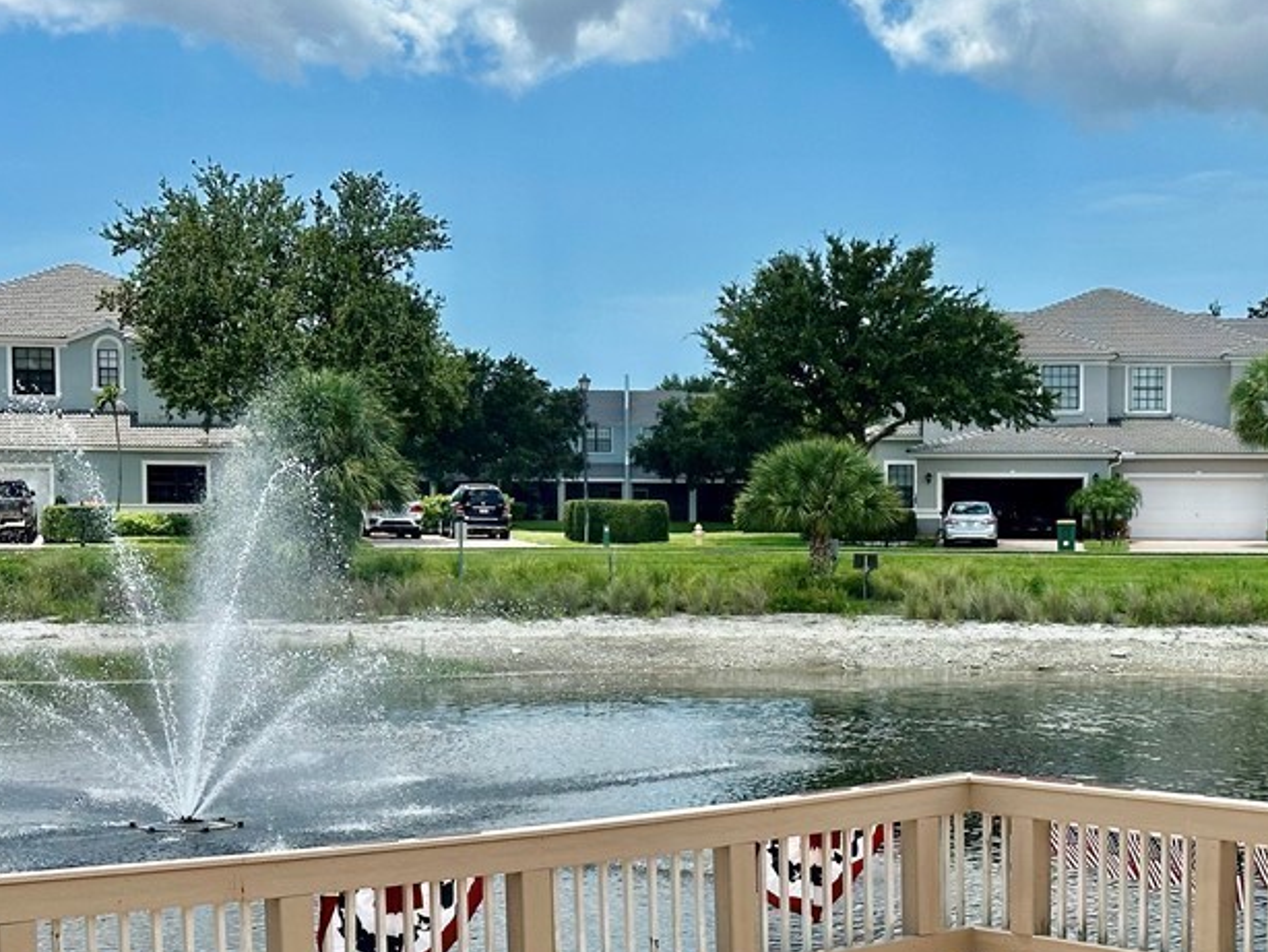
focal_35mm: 80
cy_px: 684
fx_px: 2932
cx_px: 933
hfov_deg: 24.2
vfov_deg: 18.4
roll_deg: -0.1
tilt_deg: -3.9
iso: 64
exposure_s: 1/4367
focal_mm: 6.86
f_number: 1.78
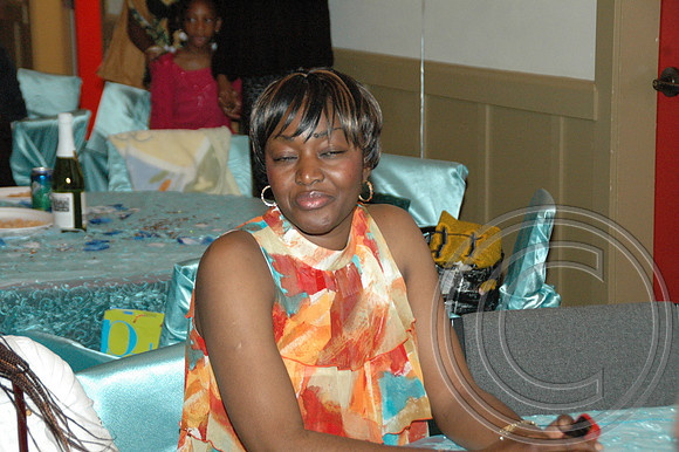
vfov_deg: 13.0
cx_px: 340
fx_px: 1979
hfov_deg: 19.5
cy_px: 226
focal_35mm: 105
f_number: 5.6
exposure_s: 1/60
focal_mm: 70
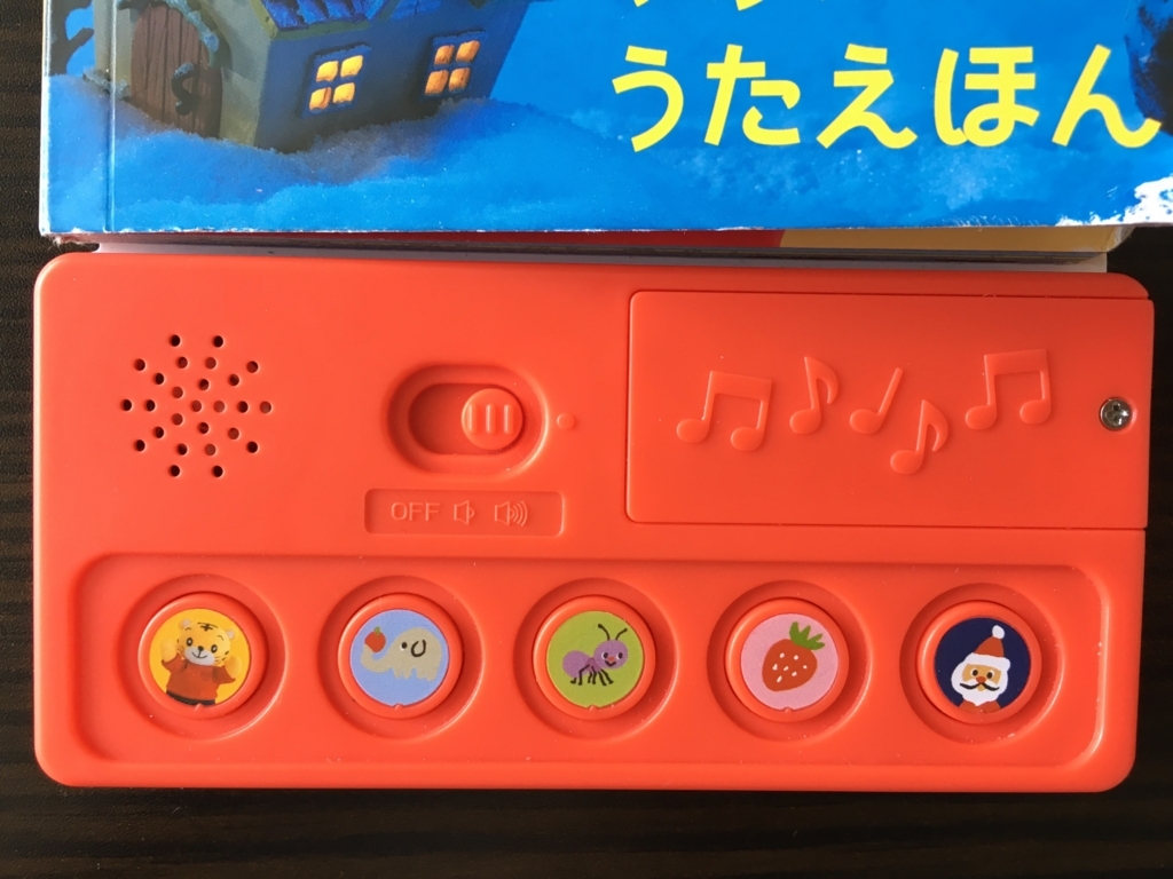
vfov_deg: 48.2
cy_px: 440
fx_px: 983
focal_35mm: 29
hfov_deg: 61.7
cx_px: 586
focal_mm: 4.15
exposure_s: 1/30
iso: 50
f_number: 2.2
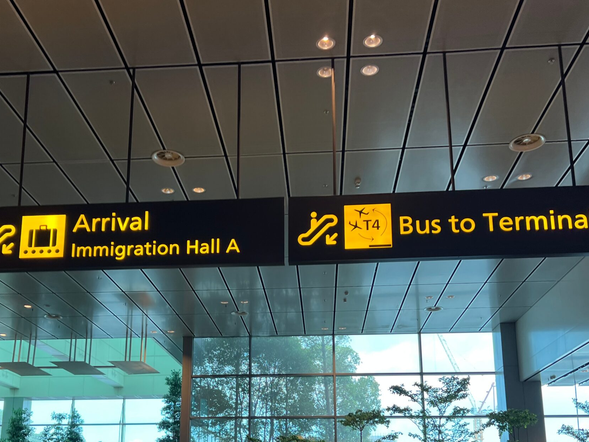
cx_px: 262
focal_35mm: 40
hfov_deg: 46.7
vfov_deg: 35.1
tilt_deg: +10.2
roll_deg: +0.4
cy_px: 334
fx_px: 681
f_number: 1.5
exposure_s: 1/100
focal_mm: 5.7
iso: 40
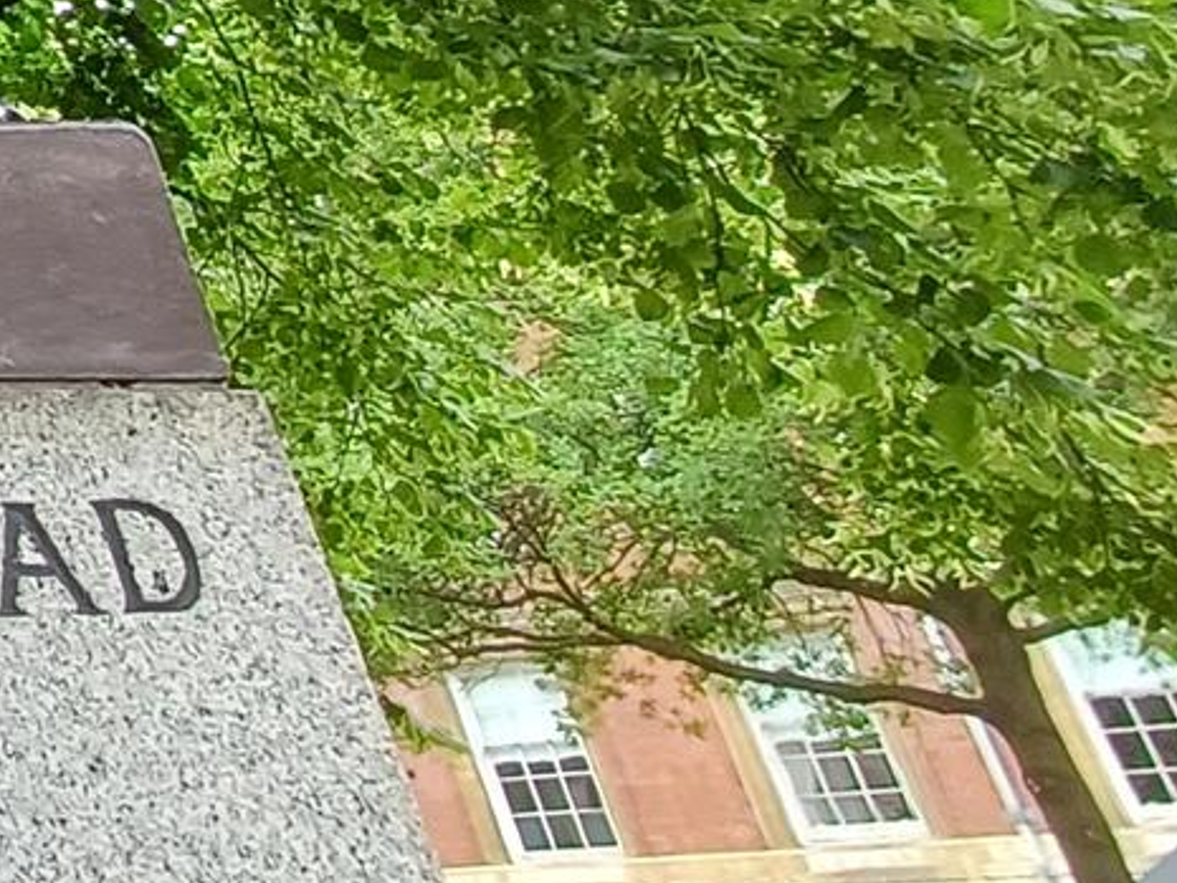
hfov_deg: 19.2
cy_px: -380
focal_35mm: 66
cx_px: -1119
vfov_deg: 19.8
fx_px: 2245
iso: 50
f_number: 2.2
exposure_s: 1/100
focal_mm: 1.64
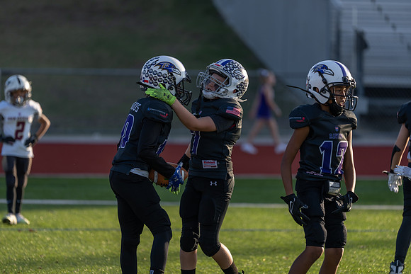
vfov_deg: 6.9
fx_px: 2284
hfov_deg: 10.3
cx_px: 206
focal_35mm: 200
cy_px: 137
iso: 100
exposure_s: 1/1000
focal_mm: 200
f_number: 2.8
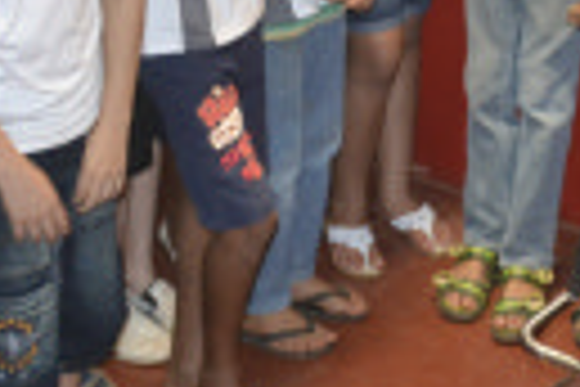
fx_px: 1869
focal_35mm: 116
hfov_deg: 16.8
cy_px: -61
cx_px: 719
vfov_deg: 11.6
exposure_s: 1/60
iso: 2200
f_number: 3.5
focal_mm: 20
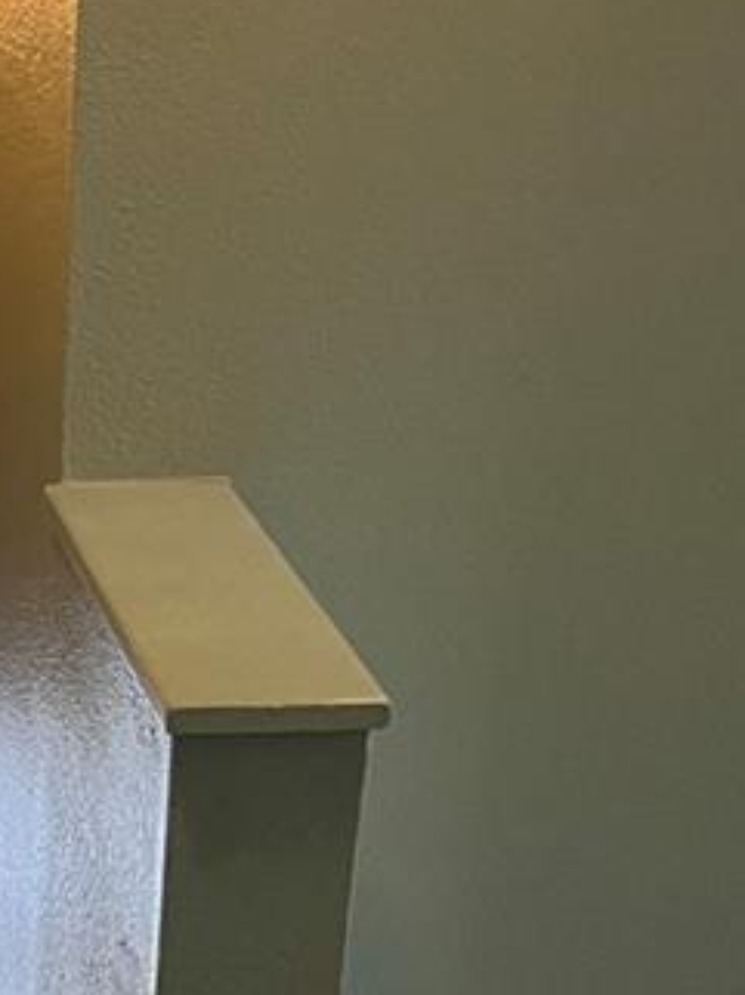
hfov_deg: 14.2
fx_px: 2787
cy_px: 1020
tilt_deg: -22.5
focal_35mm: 97
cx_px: -377
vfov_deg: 19.6
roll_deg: +3.0
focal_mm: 5.1
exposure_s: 1/60
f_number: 1.6
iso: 250
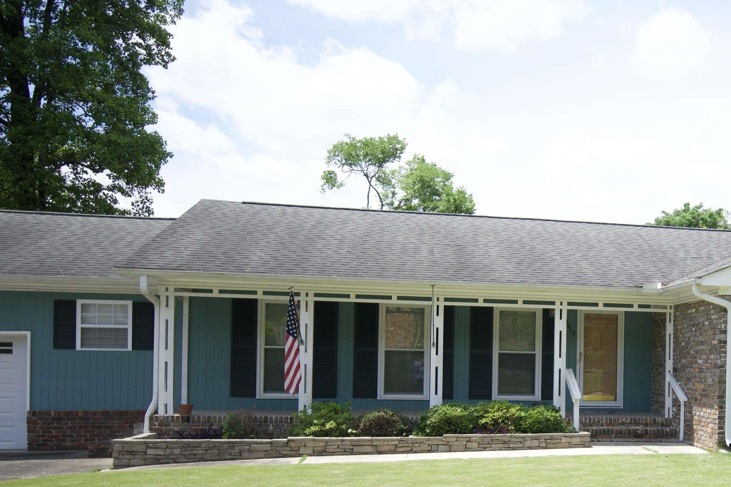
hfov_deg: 48.5
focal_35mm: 37
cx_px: 600
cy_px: 357
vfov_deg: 35.3
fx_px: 751
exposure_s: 1/4000
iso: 1000
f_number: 3.8
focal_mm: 14.9
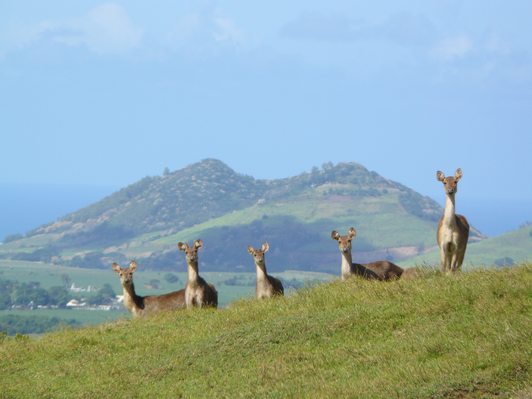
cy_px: 200
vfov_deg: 3.4
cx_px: 266
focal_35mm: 432
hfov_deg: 4.6
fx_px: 6639
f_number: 5.6
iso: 100
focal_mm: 72
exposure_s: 1/400
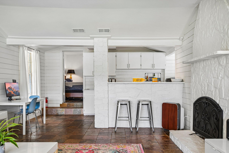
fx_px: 191
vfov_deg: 43.6
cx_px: 114
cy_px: 76
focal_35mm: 30
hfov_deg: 61.9
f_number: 8
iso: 400
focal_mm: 20
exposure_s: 1/15
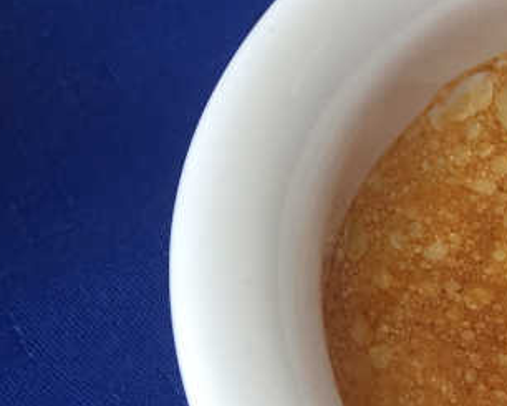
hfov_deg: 16.7
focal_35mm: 111
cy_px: 265
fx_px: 1666
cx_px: -80
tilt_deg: -57.8
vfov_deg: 13.9
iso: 32
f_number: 2.2
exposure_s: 1/100
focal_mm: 4.15
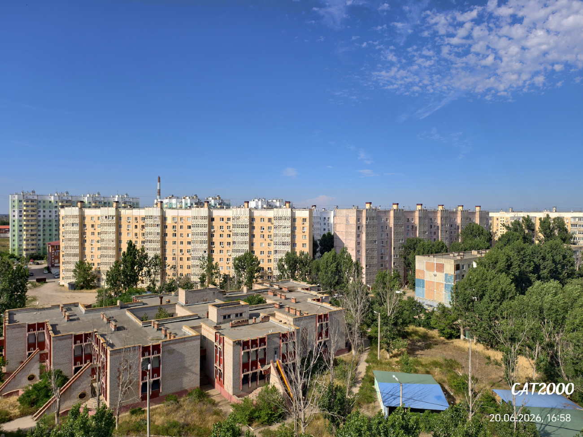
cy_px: 218
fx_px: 387
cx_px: 292
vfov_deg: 58.9
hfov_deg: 73.9
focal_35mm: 23
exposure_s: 1/3067
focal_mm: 6.54
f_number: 1.57
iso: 72
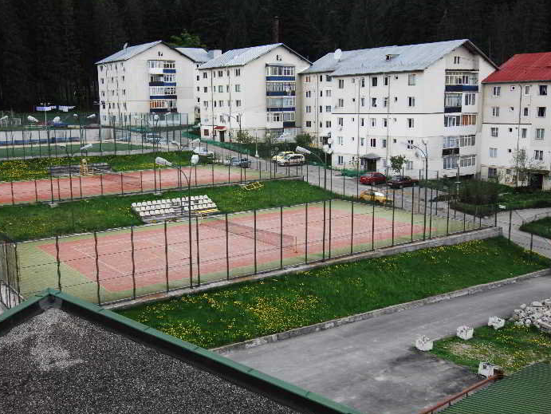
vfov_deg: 36.0
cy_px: 209
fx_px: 637
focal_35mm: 40
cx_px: 246
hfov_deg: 46.7
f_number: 5
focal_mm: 24
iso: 100
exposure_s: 1/200
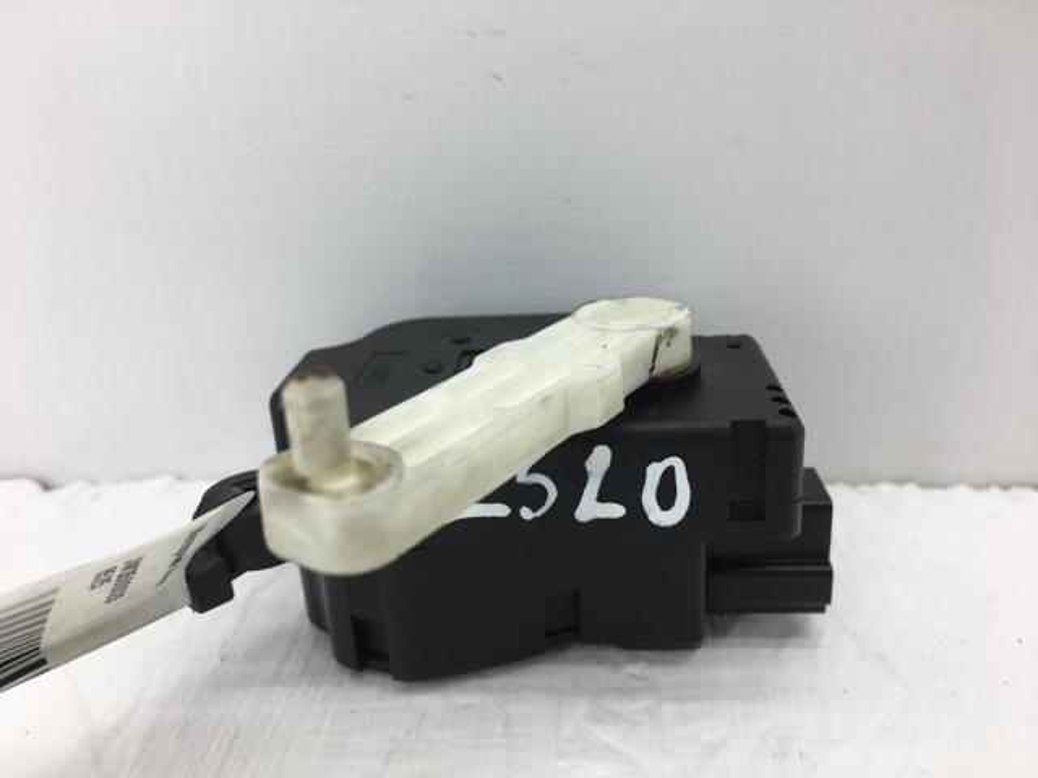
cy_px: 389
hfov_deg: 61.7
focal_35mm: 29
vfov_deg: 48.2
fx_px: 870
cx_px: 519
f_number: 2.2
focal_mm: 4.15
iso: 25
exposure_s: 1/165
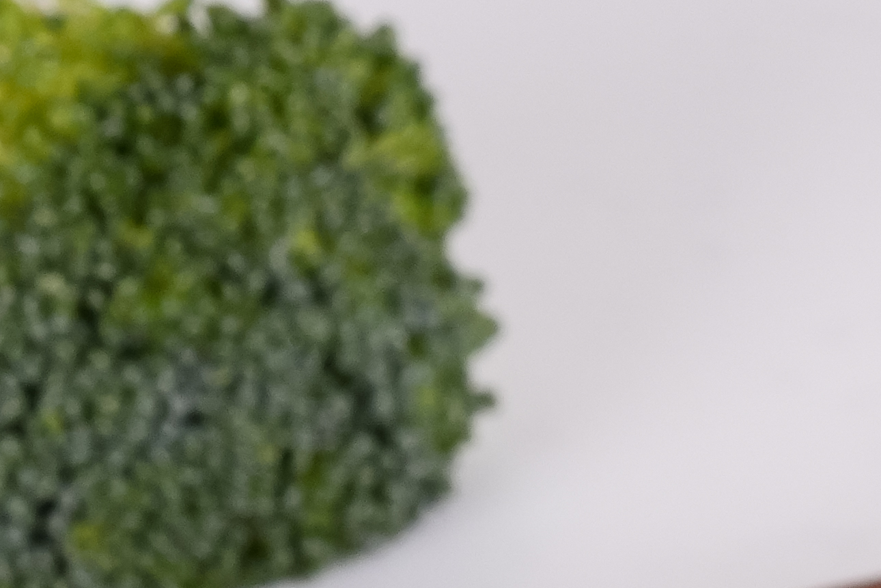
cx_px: 2333
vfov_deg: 2.1
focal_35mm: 663
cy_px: 1705
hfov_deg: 3.1
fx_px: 16224
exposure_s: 1/160
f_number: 16
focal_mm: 90
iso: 400
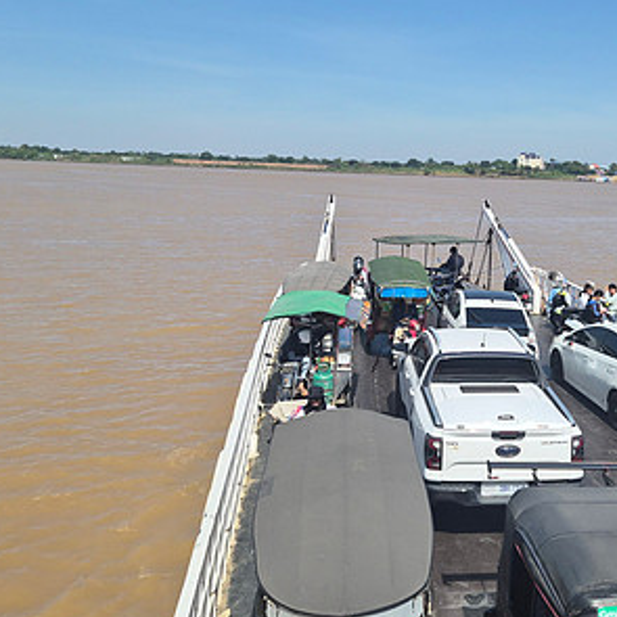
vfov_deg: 41.8
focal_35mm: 40
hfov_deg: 40.9
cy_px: 281
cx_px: 445
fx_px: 807
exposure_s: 1/7696
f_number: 1.8
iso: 80
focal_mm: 5.4
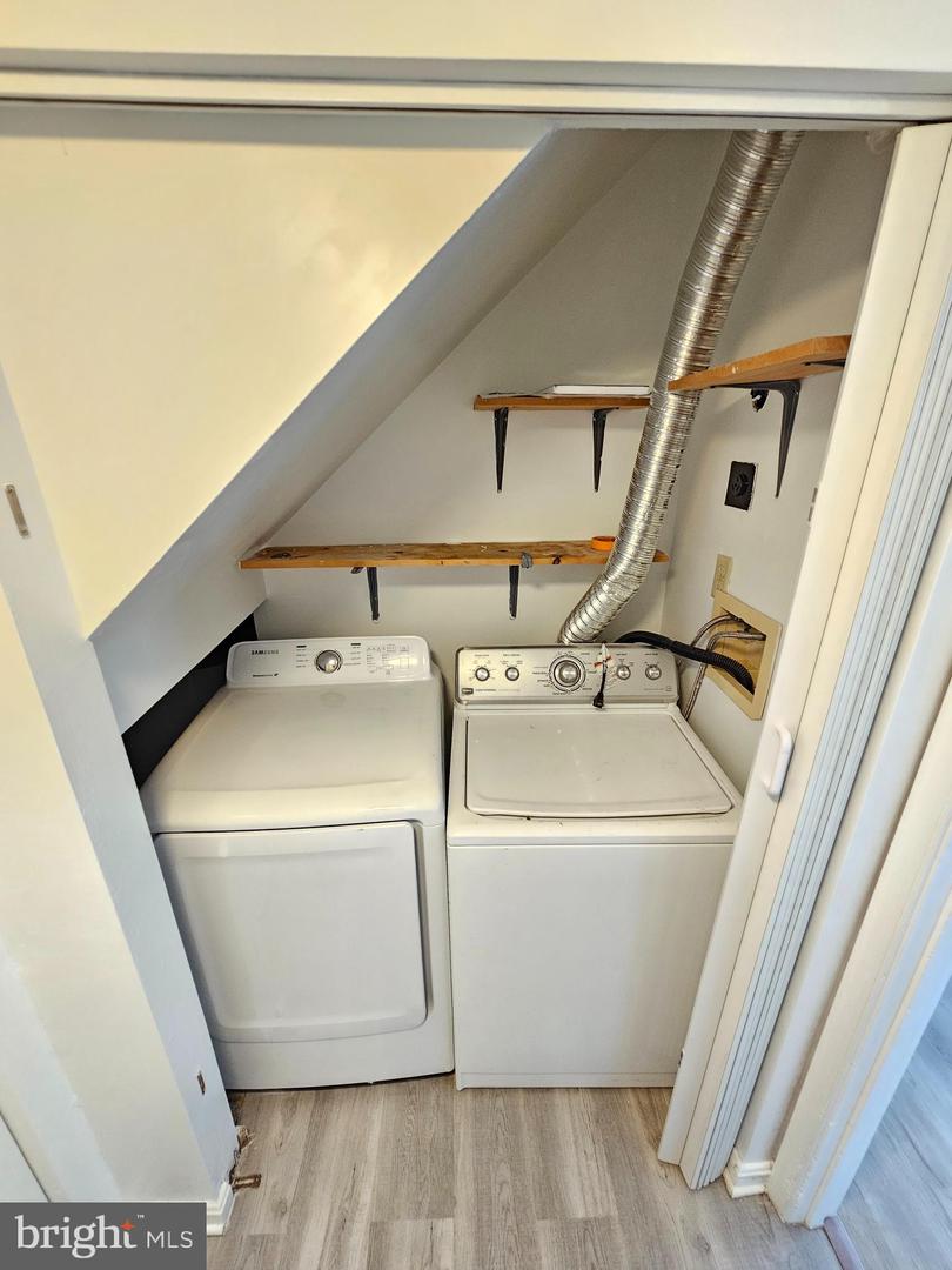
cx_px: 476
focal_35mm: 13
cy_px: 635
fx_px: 477
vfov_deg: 106.2
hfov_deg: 89.9
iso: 320
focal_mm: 2.2
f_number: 2.2
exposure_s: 1/40
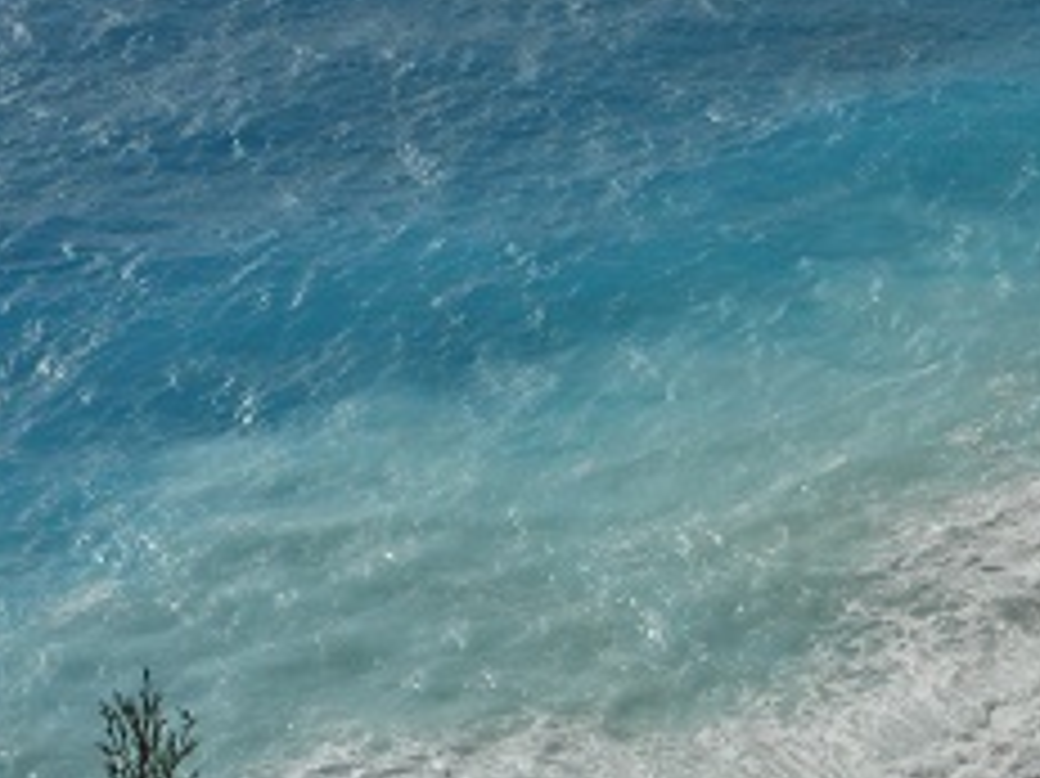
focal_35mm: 199
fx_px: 5976
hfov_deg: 9.9
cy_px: 398
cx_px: 871
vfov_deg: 7.5
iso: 80
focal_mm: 19.6
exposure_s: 1/1000
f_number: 5.9
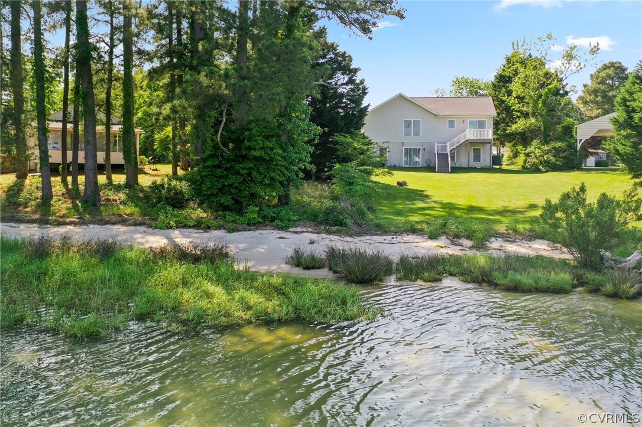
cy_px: 214
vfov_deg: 46.4
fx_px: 499
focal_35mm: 28
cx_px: 321
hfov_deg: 65.5
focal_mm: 10.26
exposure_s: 1/30
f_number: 3.2
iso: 100
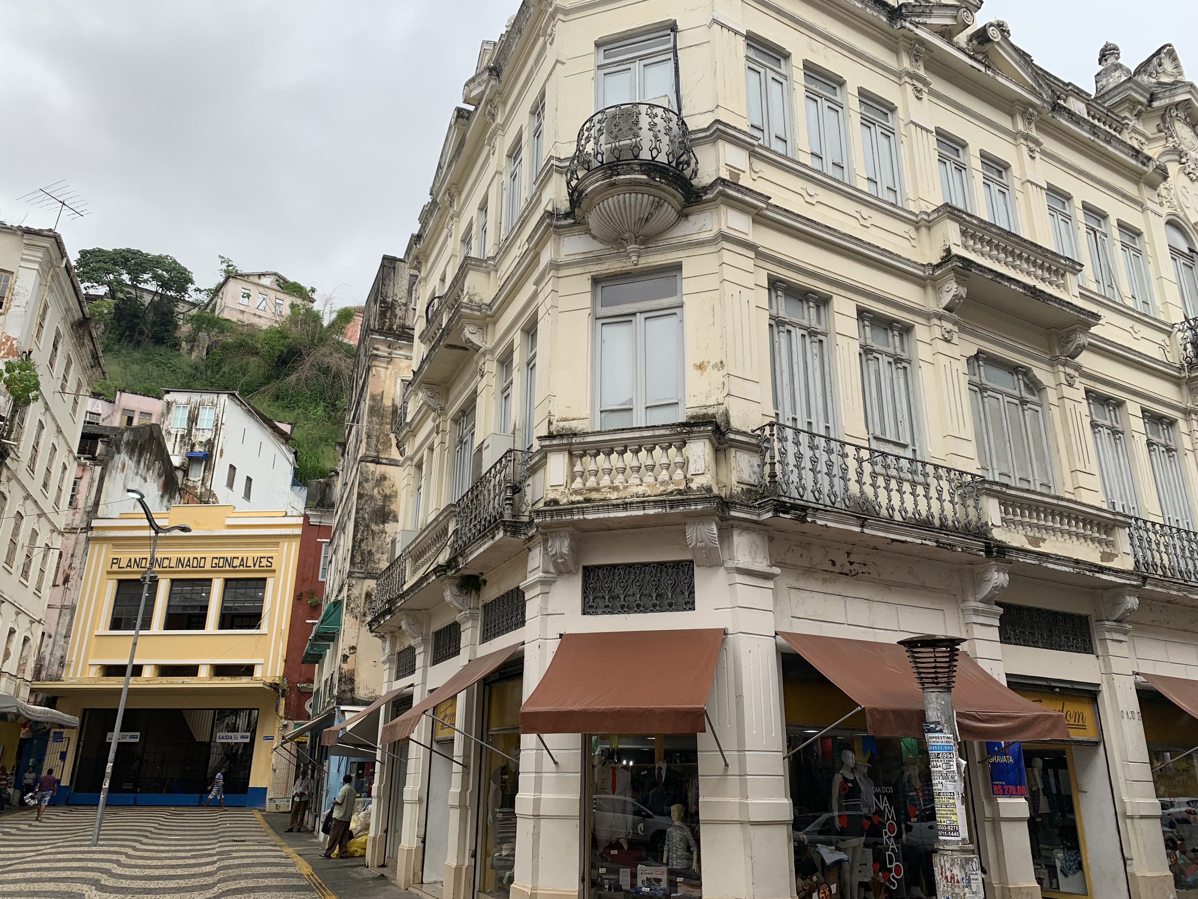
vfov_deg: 53.1
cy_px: 450
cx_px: 599
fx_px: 900
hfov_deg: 67.3
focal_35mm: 26
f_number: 1.8
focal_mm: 4.25
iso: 25
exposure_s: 1/399
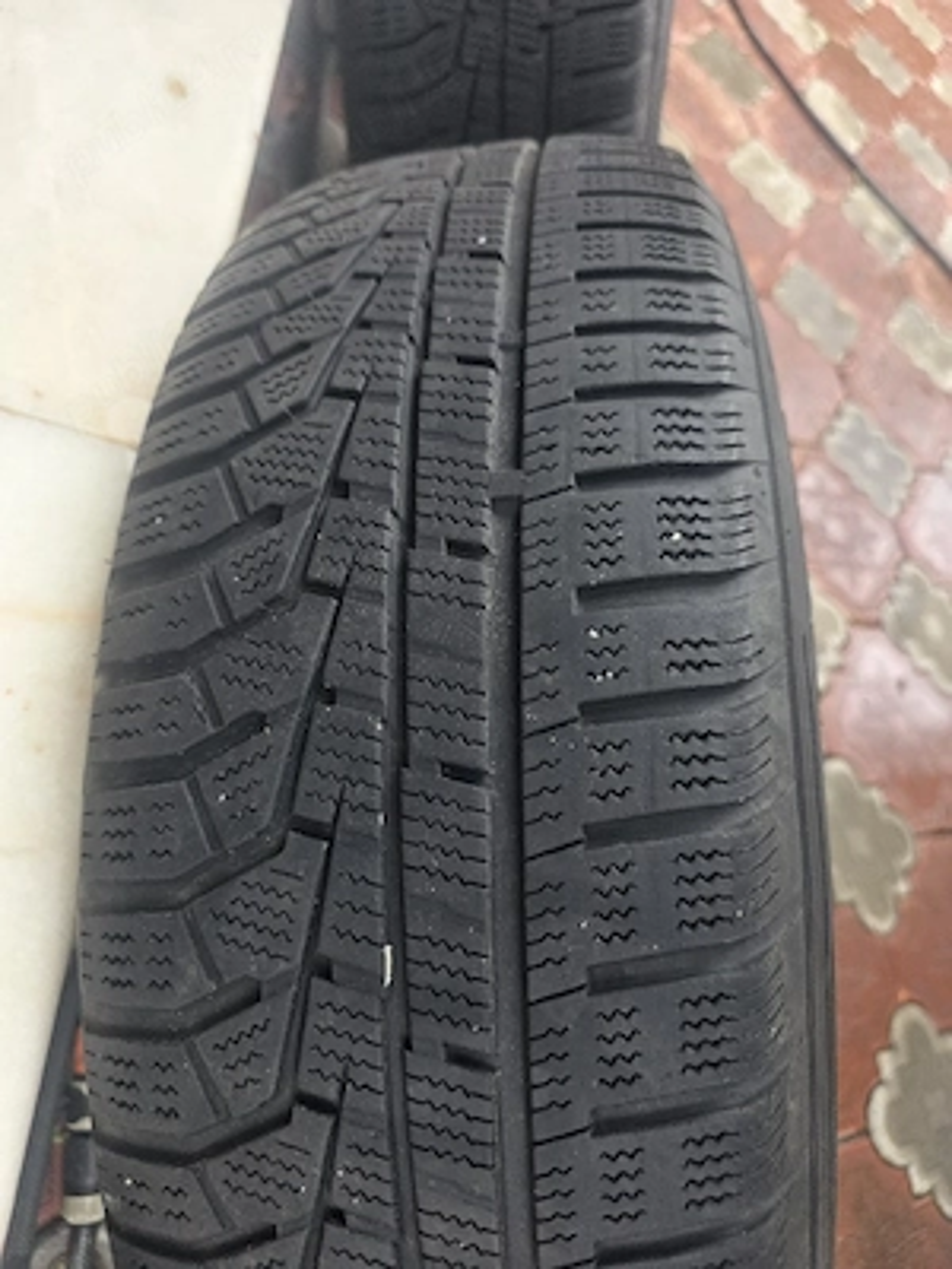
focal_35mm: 23
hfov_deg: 58.9
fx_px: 843
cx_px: 476
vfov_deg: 73.9
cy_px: 634
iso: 50
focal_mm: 6.3
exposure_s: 1/182
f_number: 1.7
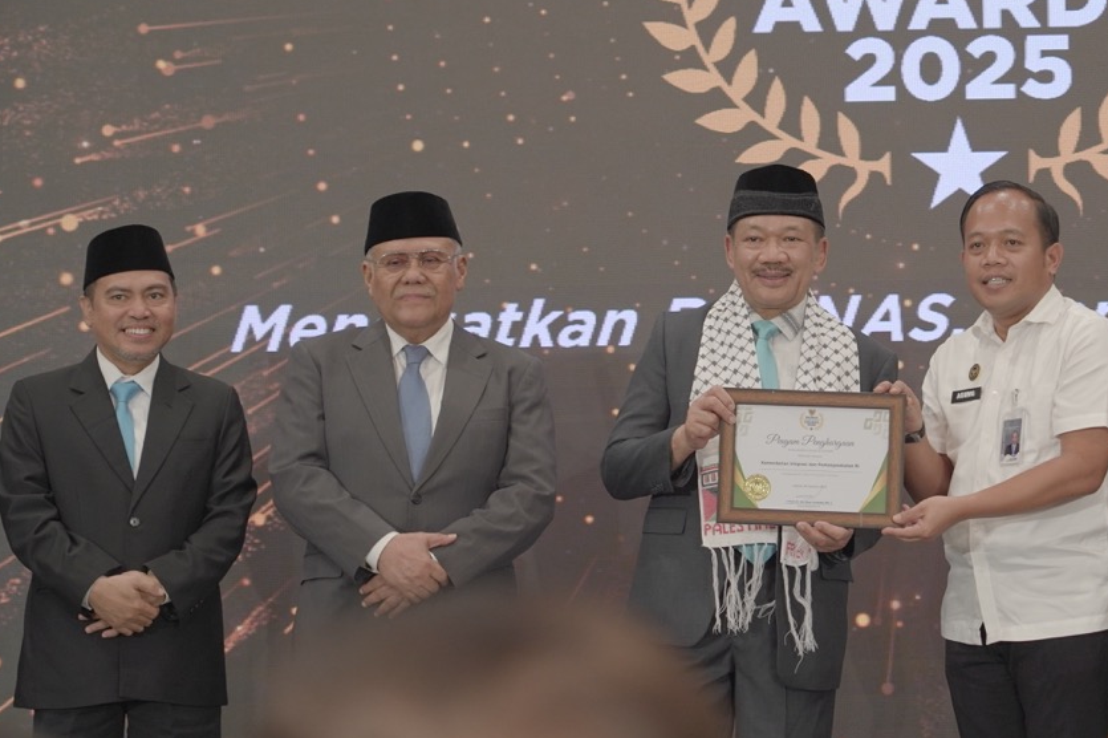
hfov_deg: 12.7
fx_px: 4953
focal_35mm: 161
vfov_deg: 8.5
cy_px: 399
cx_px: 831
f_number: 5
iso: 5000
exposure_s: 1/60
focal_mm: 105
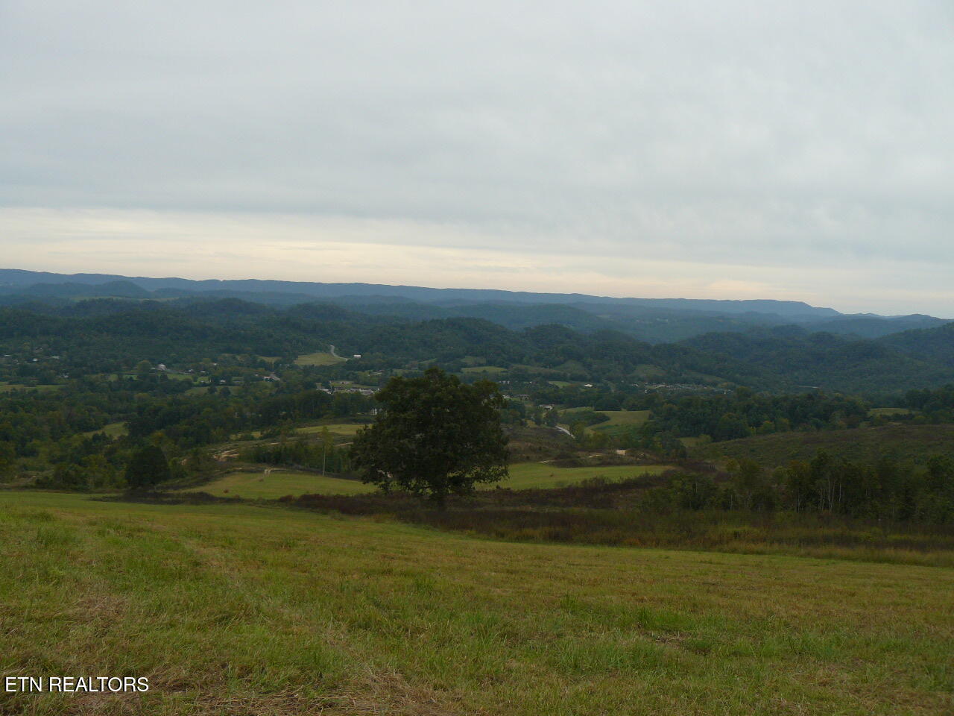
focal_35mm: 36
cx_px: 477
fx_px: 992
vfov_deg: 39.7
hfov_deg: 51.4
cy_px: 358
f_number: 3.2
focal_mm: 6
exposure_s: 1/640
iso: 100
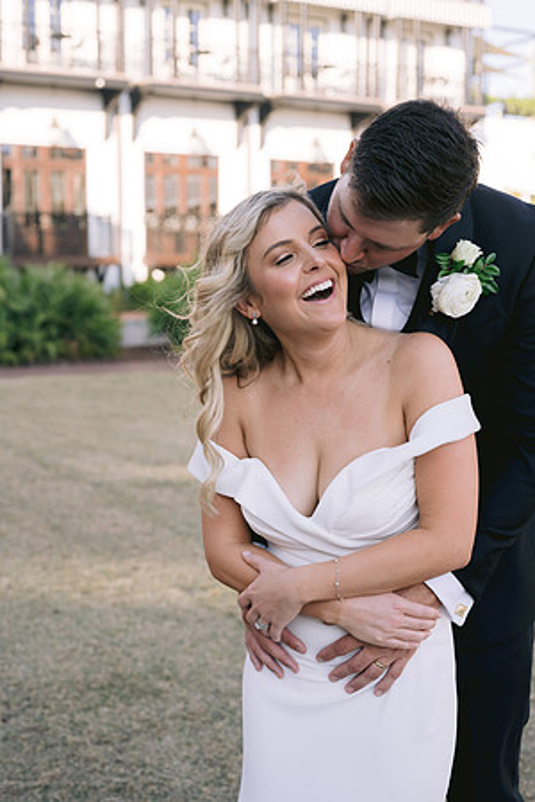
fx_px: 1114
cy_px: 401
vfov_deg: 39.6
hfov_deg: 27.0
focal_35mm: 50
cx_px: 268
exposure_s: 1/640
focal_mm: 50
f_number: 4
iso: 200
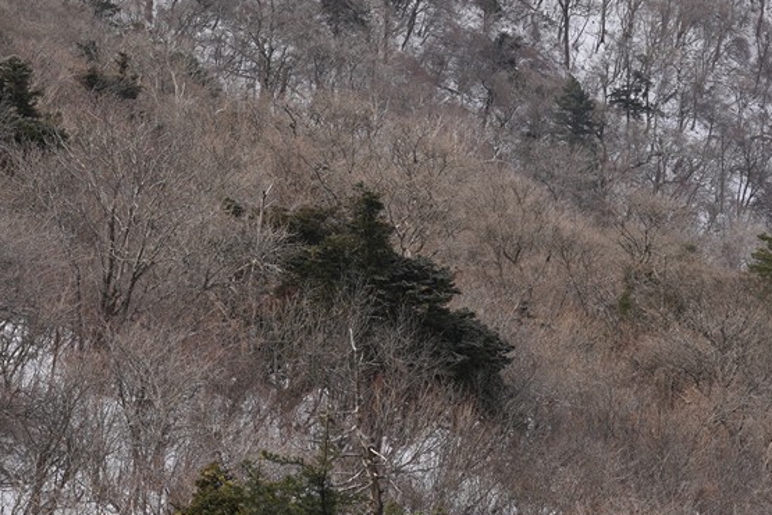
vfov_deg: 7.8
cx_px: 270
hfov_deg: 11.9
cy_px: -278
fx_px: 3710
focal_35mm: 173
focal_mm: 48
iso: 100
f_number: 9
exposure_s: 1/100
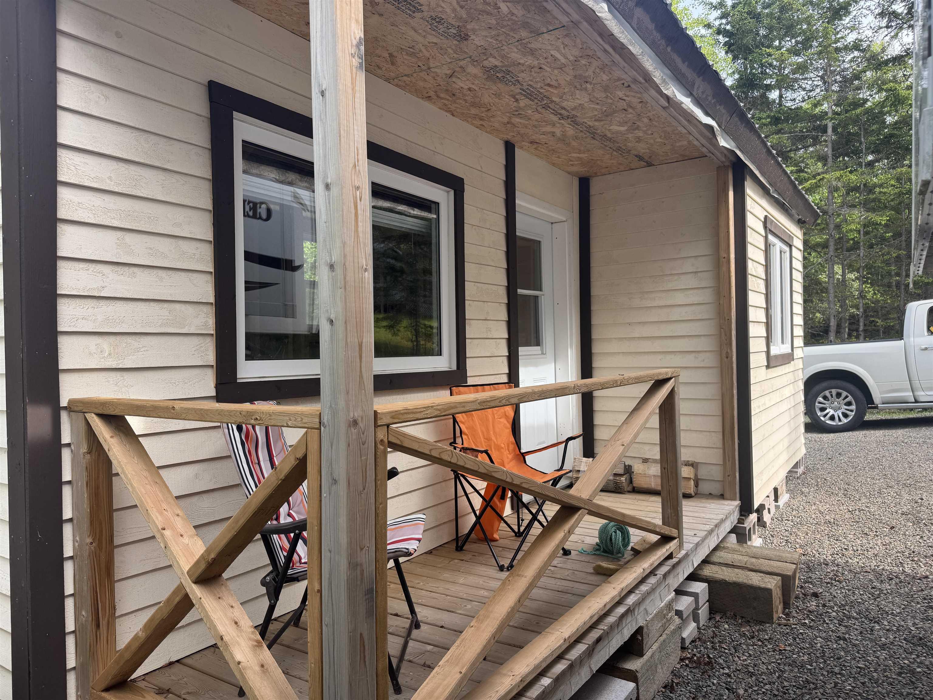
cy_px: 350
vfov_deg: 56.8
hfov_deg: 71.6
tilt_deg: +0.5
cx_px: 466
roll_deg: +1.3
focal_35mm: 24
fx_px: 647
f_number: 1.78
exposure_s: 1/685
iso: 80
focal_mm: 6.76
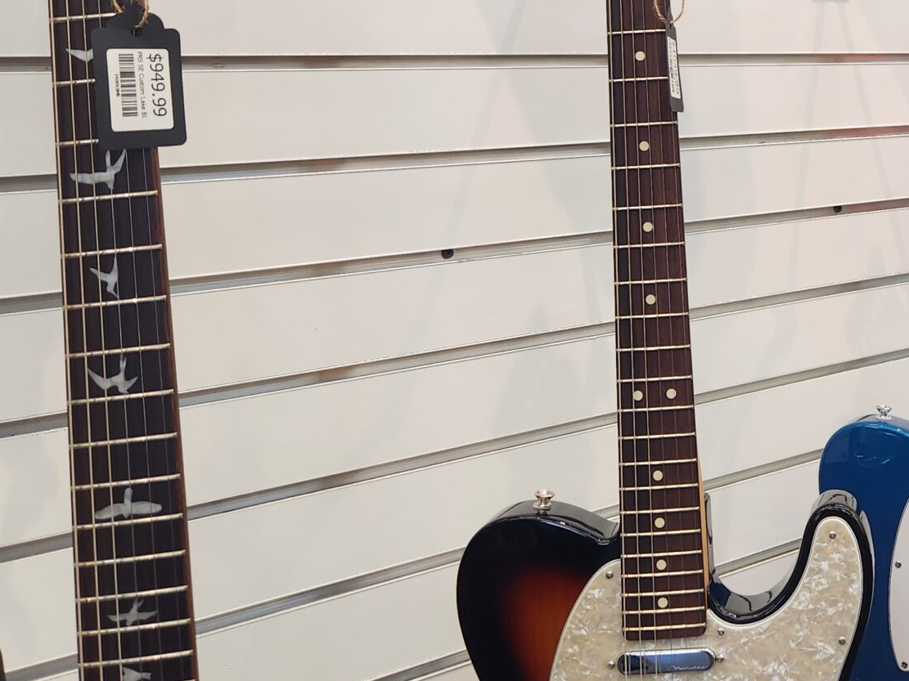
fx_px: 1392
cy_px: 78
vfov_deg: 26.7
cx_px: 907
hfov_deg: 33.2
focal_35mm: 53
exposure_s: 1/120
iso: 100
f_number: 1.8
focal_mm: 5.4
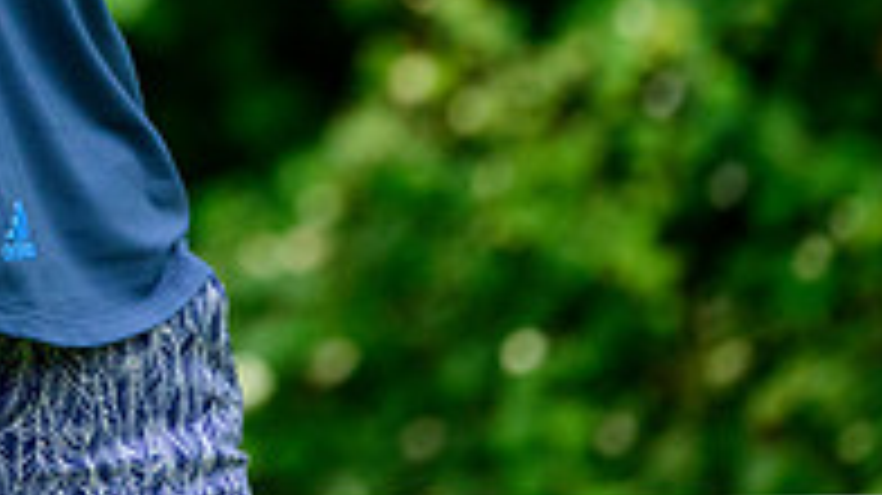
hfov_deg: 2.1
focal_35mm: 1028
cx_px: -335
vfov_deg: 1.2
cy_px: -433
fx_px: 24029
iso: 2000
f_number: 5.3
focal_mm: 270
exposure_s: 1/2000
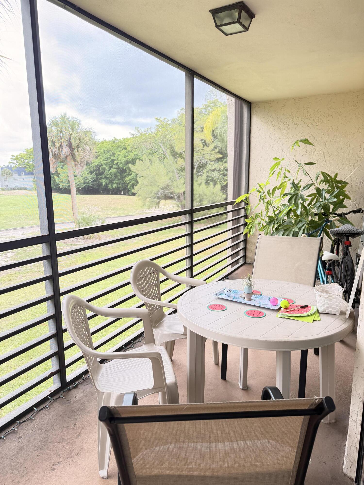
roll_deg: +0.8
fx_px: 336
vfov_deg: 71.6
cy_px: 242
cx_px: 182
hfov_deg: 56.8
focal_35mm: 24
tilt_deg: -11.7
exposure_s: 1/171
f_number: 1.78
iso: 80
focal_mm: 6.76
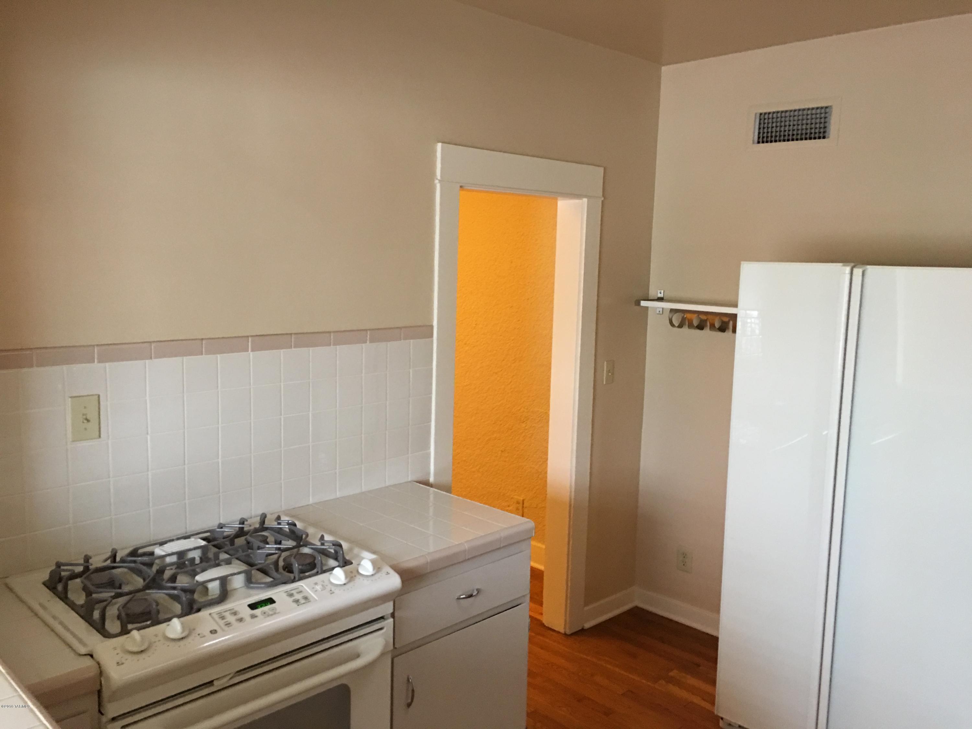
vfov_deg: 48.2
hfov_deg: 61.7
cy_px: 364
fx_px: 814
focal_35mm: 29
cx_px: 486
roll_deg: -1.3
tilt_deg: -6.4
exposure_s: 1/10
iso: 100
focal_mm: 4.15
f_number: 2.2
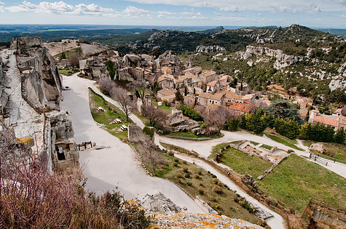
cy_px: 118
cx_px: 165
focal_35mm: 22
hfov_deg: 78.6
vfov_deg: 57.0
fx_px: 211
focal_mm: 12
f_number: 9.5
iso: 200
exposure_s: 1/350
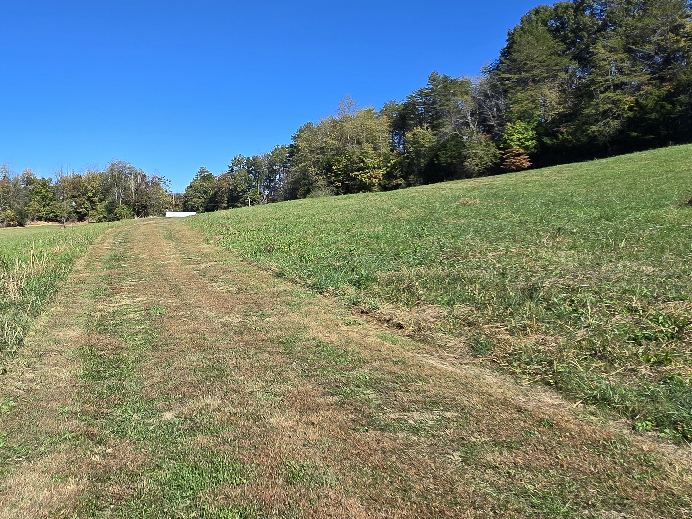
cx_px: 197
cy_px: 185
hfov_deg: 62.6
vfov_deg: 50.7
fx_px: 540
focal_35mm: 27
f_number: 2.2
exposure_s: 1/2265
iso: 50
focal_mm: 2.2
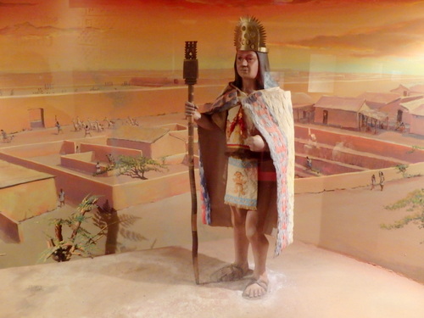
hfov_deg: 49.0
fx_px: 465
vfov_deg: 37.7
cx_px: 212
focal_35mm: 38
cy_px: 159
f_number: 4.6
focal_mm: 6.8
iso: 800
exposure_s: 1/10
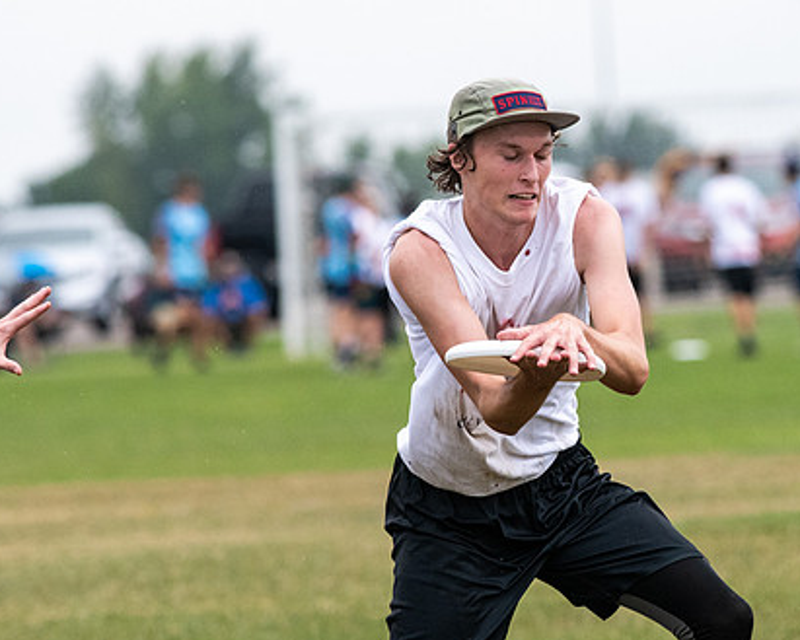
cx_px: 624
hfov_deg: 2.6
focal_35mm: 745
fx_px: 17643
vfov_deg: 2.1
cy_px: 390
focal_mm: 300
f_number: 6.3
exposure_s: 1/1600
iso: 1600
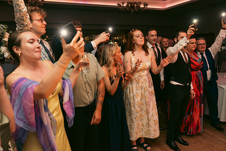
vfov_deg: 42.3
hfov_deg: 60.3
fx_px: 195
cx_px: 113
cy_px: 76
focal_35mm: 31
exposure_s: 1/160
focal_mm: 31
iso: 2500
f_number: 3.5
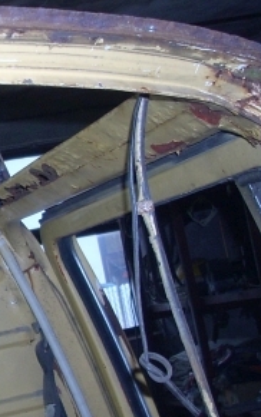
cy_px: 203
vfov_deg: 20.6
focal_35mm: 101
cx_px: -112
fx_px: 1149
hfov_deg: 12.4
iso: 100
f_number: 2.8
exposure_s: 1/60
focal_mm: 6.2
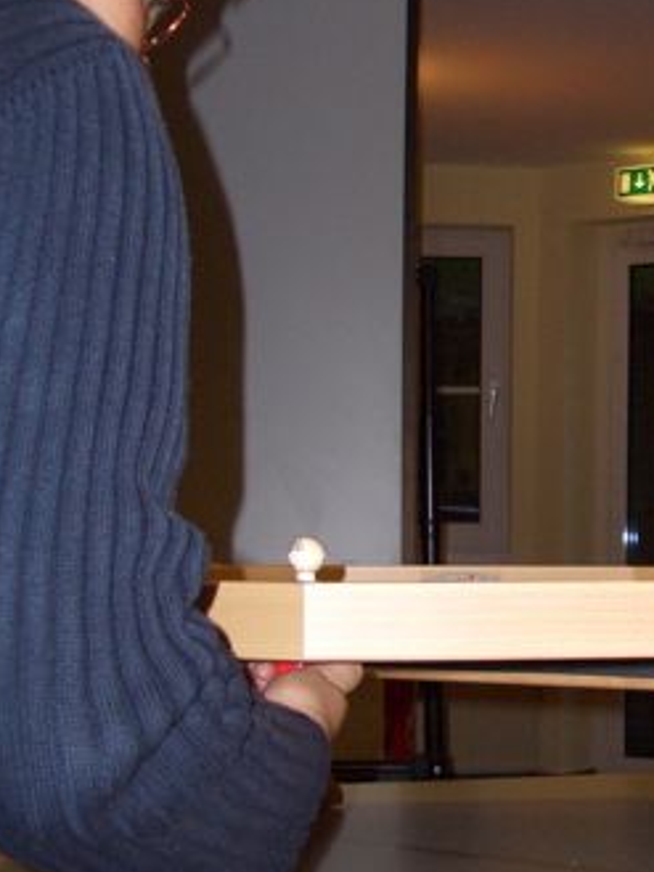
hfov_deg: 16.7
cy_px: 406
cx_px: 765
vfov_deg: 23.0
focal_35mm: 85
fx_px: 2140
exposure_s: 1/60
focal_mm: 5.8
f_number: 2.6
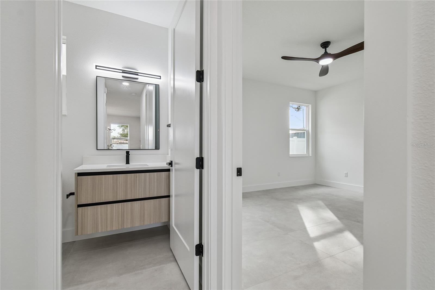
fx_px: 181
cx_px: 218
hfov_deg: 100.4
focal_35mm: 15
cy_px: 145
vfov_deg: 77.3
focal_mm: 10
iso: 100
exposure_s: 1/8
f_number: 7.1
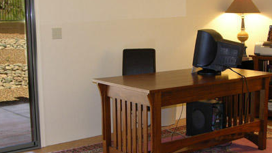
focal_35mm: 62
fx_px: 447
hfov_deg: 33.8
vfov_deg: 19.4
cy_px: 93
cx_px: 141
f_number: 3.5
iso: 50
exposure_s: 1/4
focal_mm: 8.9
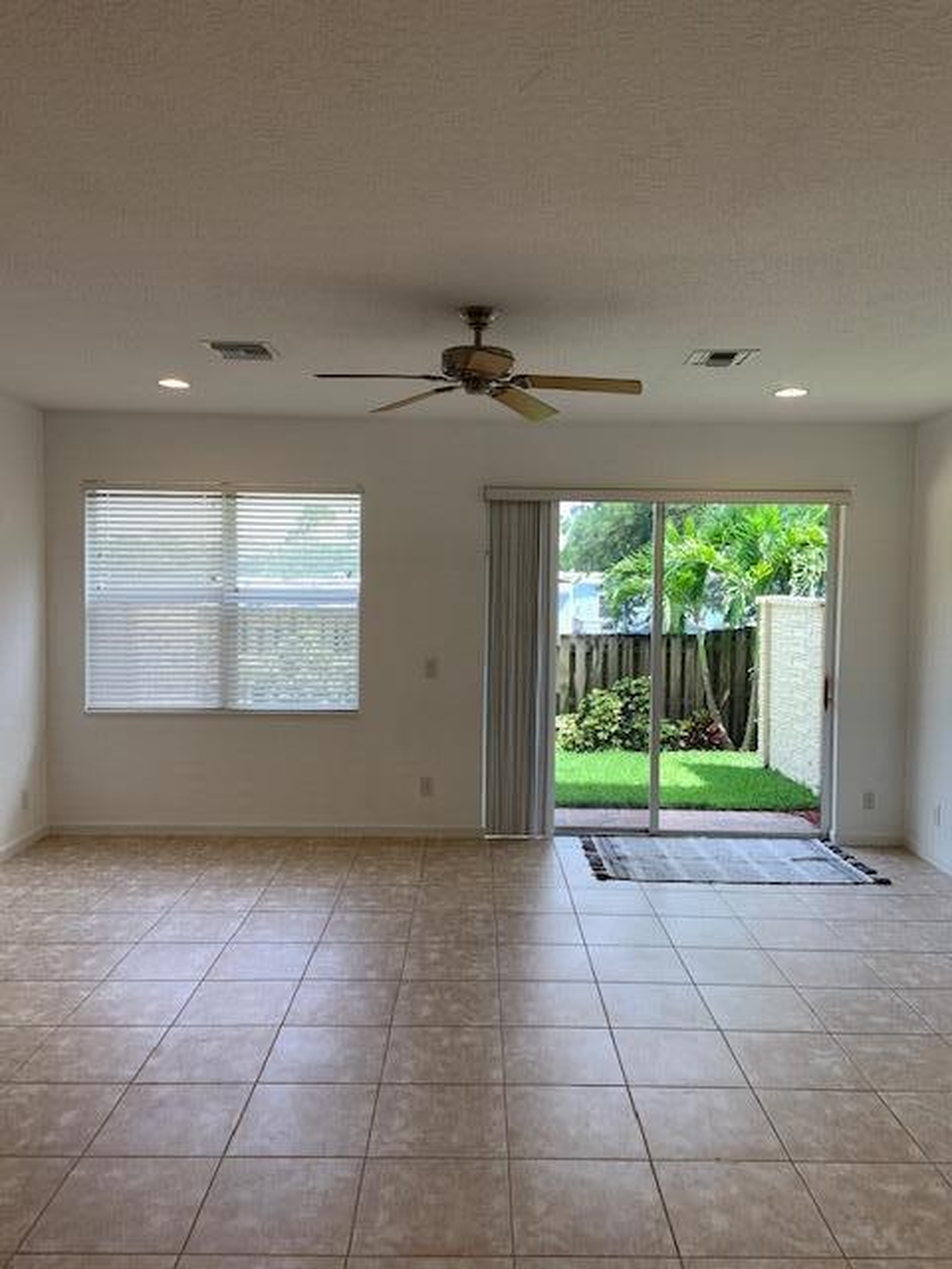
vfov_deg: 67.3
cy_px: 634
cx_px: 476
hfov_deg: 53.1
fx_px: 953
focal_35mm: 26
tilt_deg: +0.9
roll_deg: -0.7
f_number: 1.8
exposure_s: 1/120
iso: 32
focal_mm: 4.25
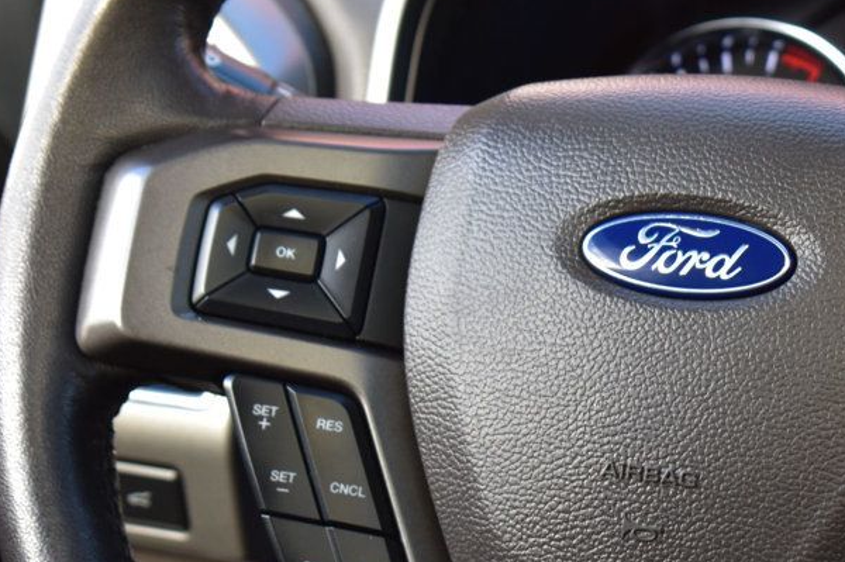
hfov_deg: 14.5
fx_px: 3303
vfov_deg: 9.7
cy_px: 355
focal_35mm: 141
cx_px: 704
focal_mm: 55
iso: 400
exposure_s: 1/25
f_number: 7.1
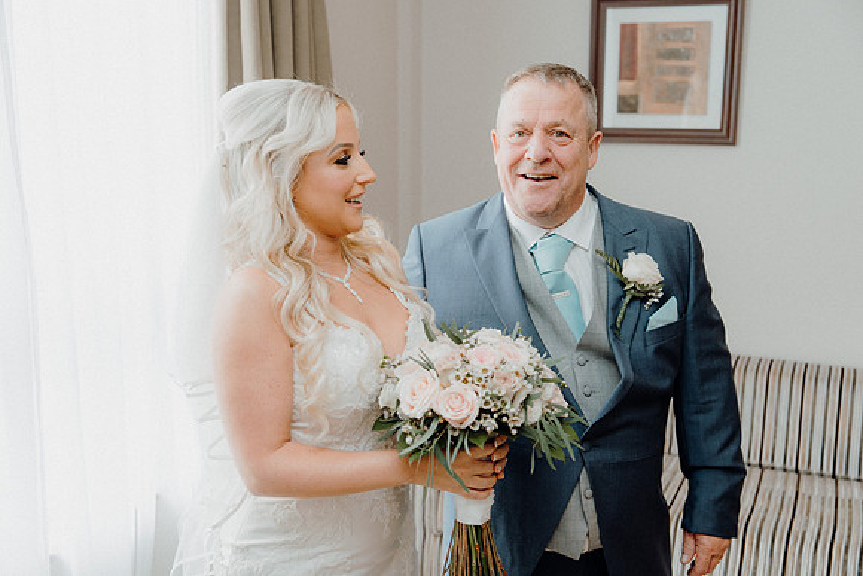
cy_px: 288
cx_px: 432
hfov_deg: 48.4
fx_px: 959
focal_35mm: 40
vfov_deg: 33.4
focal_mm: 40
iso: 400
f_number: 3.5
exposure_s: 1/160
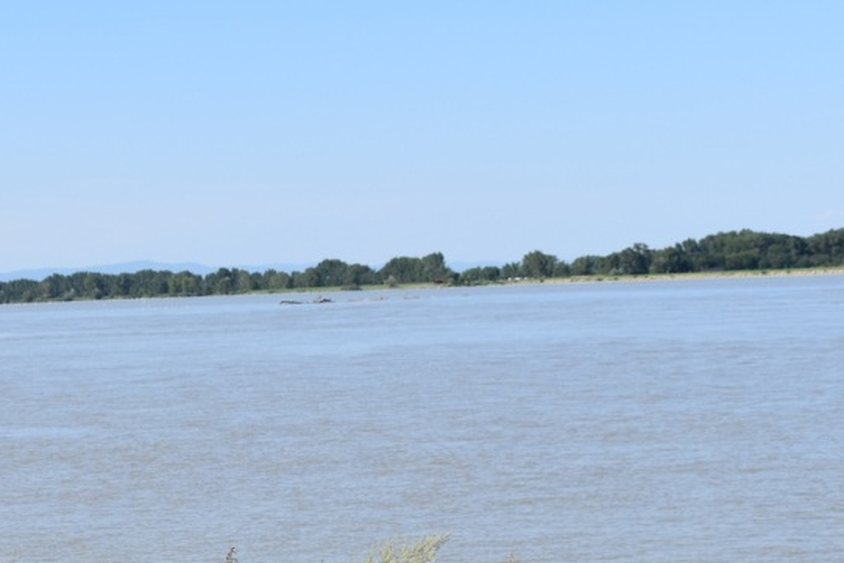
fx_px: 2418
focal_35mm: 103
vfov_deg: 13.1
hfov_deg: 19.6
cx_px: 192
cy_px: 574
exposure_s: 1/400
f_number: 10
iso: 200
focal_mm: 31
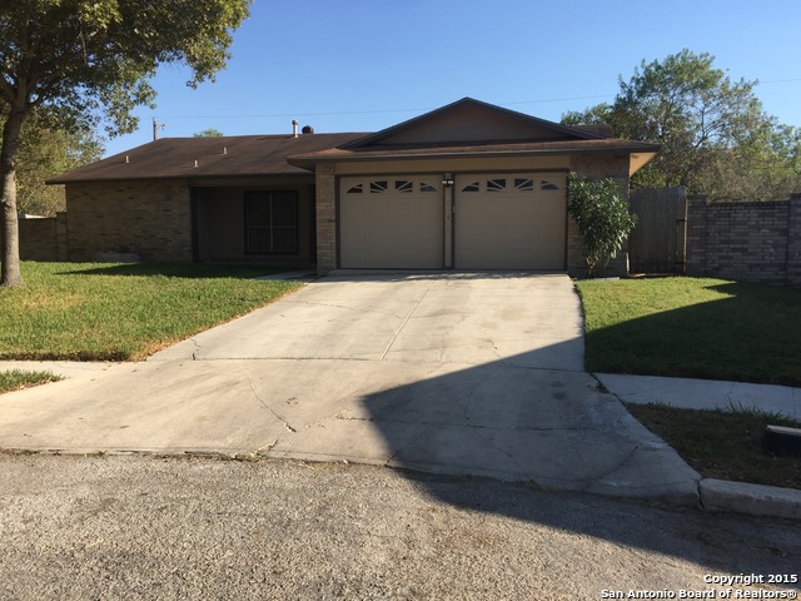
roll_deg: -0.7
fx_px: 671
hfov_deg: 61.7
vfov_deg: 48.2
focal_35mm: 29
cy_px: 300
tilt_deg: -5.1
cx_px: 400
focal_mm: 4.15
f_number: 2.2
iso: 32
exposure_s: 1/1319
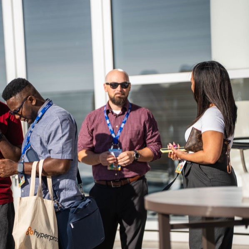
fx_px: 1115
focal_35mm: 137
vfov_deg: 12.7
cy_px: 124
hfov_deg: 12.7
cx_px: 67
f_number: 2.8
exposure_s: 1/1600
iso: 100
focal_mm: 107
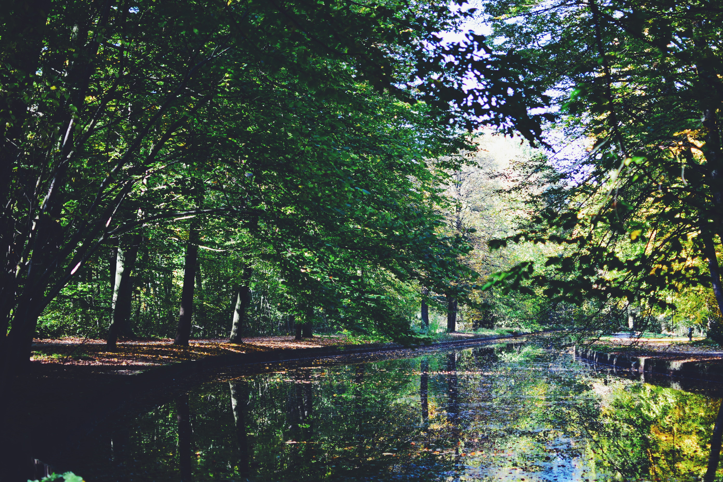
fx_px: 1054
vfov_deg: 25.8
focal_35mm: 52
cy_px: 241
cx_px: 362
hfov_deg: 37.9
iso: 100
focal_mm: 35
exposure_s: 1/200
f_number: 1.8
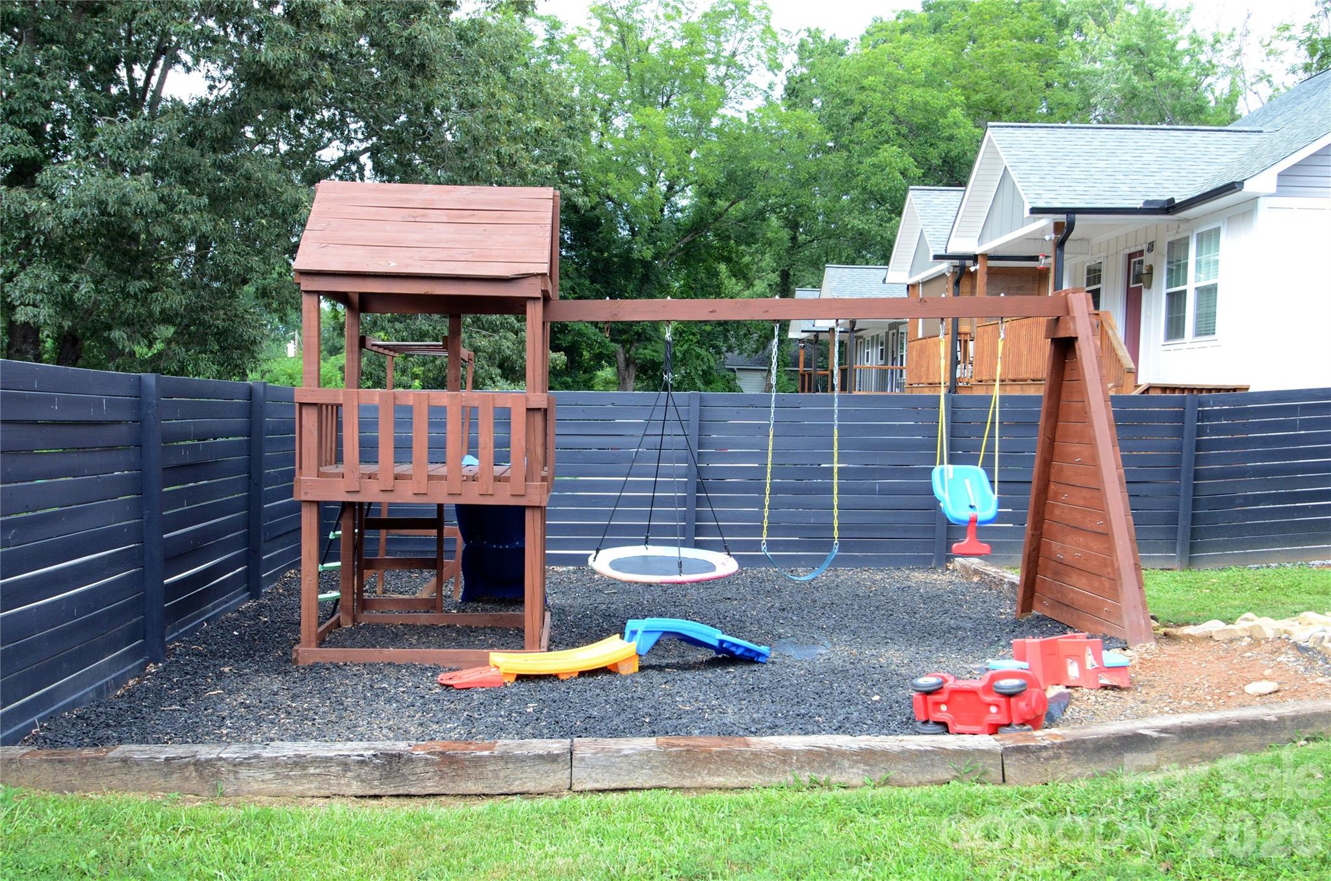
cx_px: 666
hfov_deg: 53.2
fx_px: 1328
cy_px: 440
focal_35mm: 36
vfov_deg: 36.7
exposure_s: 1/250
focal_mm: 24
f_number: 8
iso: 1000
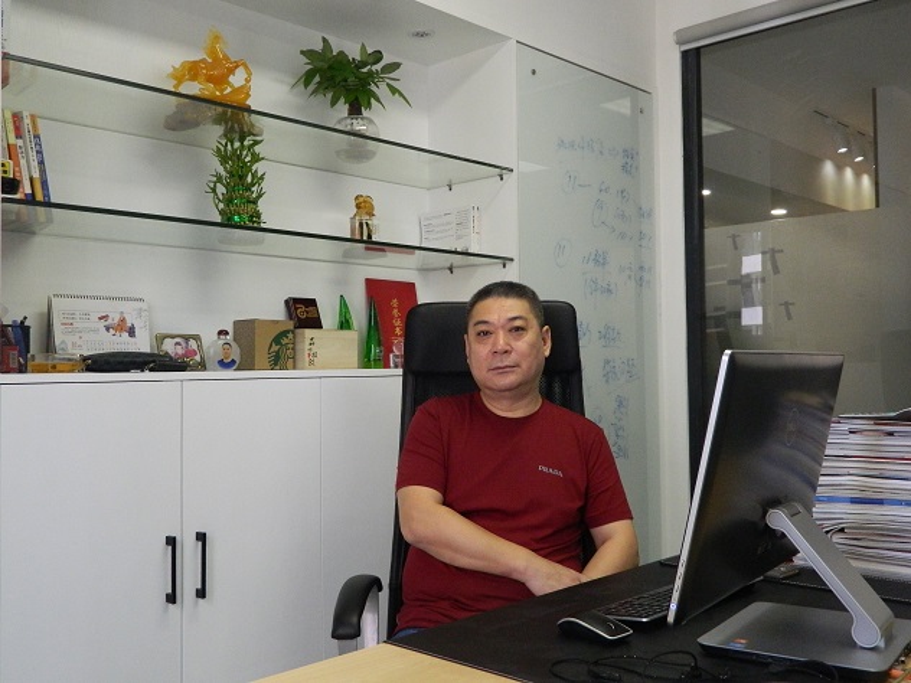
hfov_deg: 52.6
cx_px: 456
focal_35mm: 35
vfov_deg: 40.7
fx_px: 921
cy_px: 342
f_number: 3.3
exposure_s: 1/80
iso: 400
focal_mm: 6.2
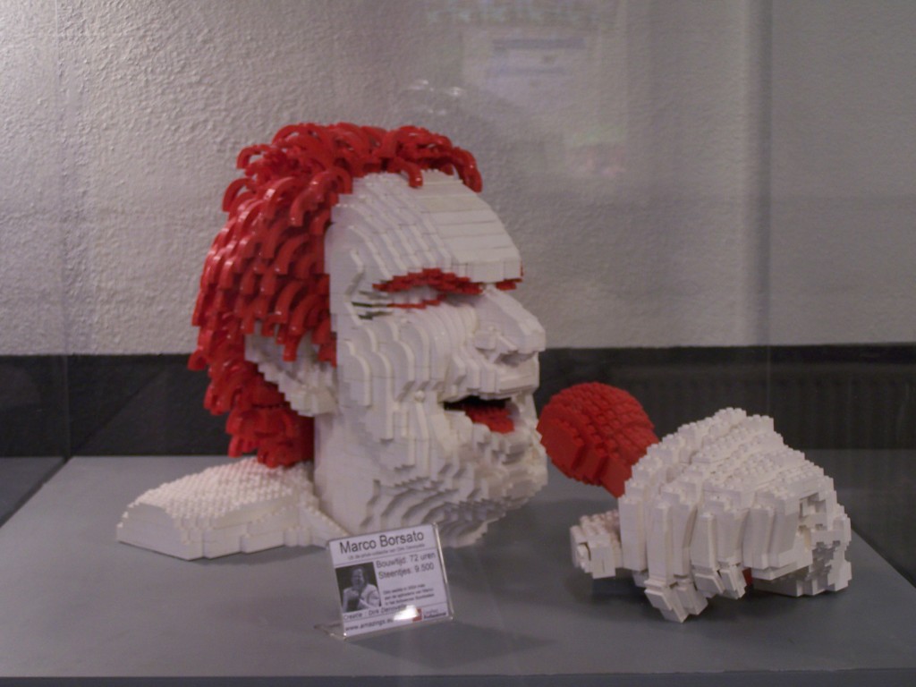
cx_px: 458
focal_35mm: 67
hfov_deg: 29.0
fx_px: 1773
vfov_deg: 21.9
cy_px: 344
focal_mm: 11.1
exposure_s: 1/2
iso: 80
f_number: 3.2
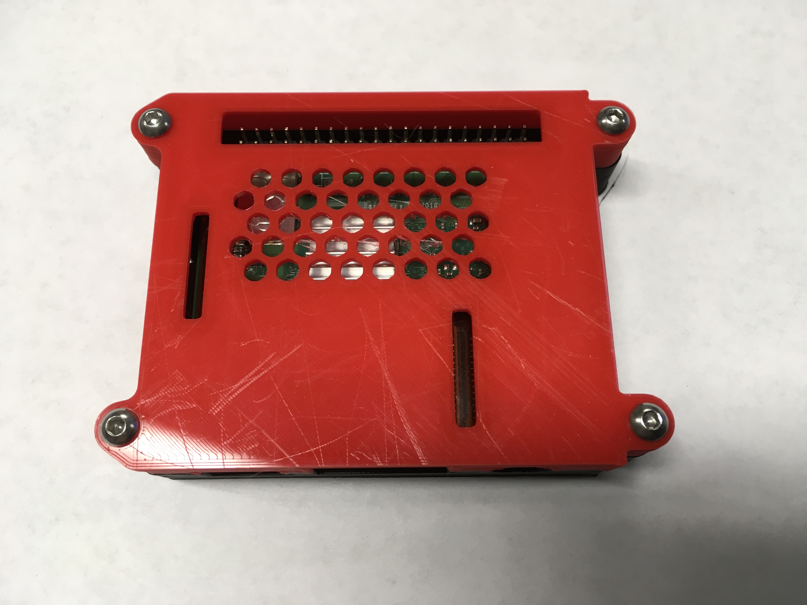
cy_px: 302
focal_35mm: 29
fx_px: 676
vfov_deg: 48.2
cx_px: 404
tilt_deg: -69.0
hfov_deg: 61.7
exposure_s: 1/30
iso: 64
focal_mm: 4.15
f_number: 2.2
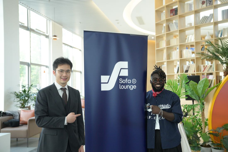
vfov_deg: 33.4
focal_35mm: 40
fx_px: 253
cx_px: 114
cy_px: 76
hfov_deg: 48.5
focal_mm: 40
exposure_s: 1/200
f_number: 3.5
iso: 3200
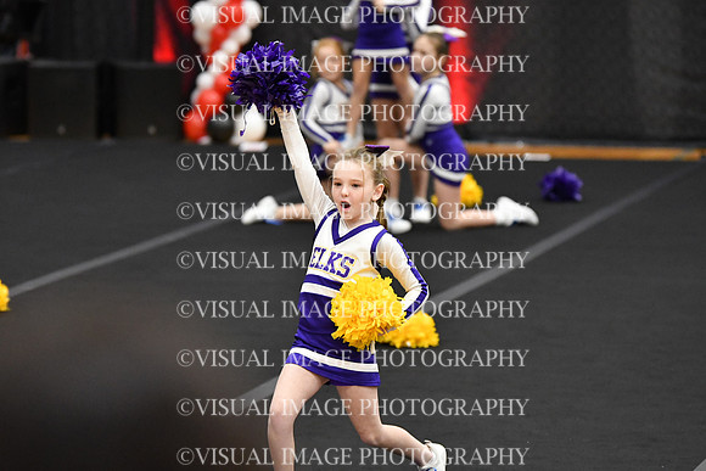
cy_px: 236
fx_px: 4119
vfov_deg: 6.5
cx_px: 353
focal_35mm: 210
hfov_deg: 9.8
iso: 5000
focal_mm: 140
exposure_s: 1/800
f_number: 2.8
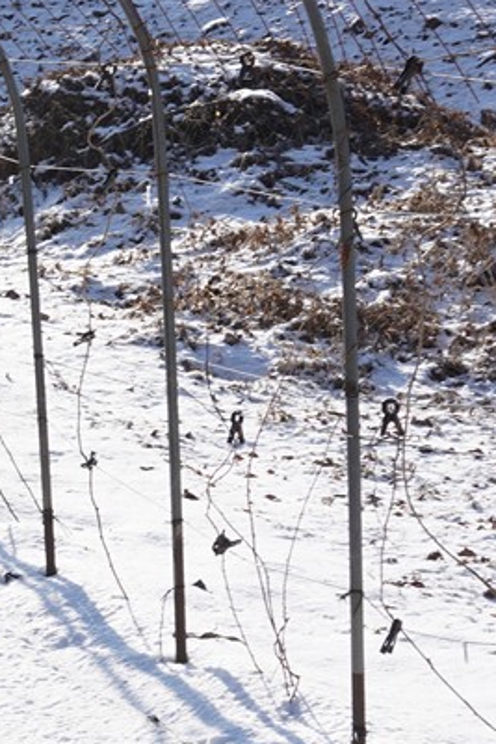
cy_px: 156
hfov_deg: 8.5
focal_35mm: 150
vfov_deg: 13.6
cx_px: -633
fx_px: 3097
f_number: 13
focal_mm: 30
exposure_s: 1/100
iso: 100
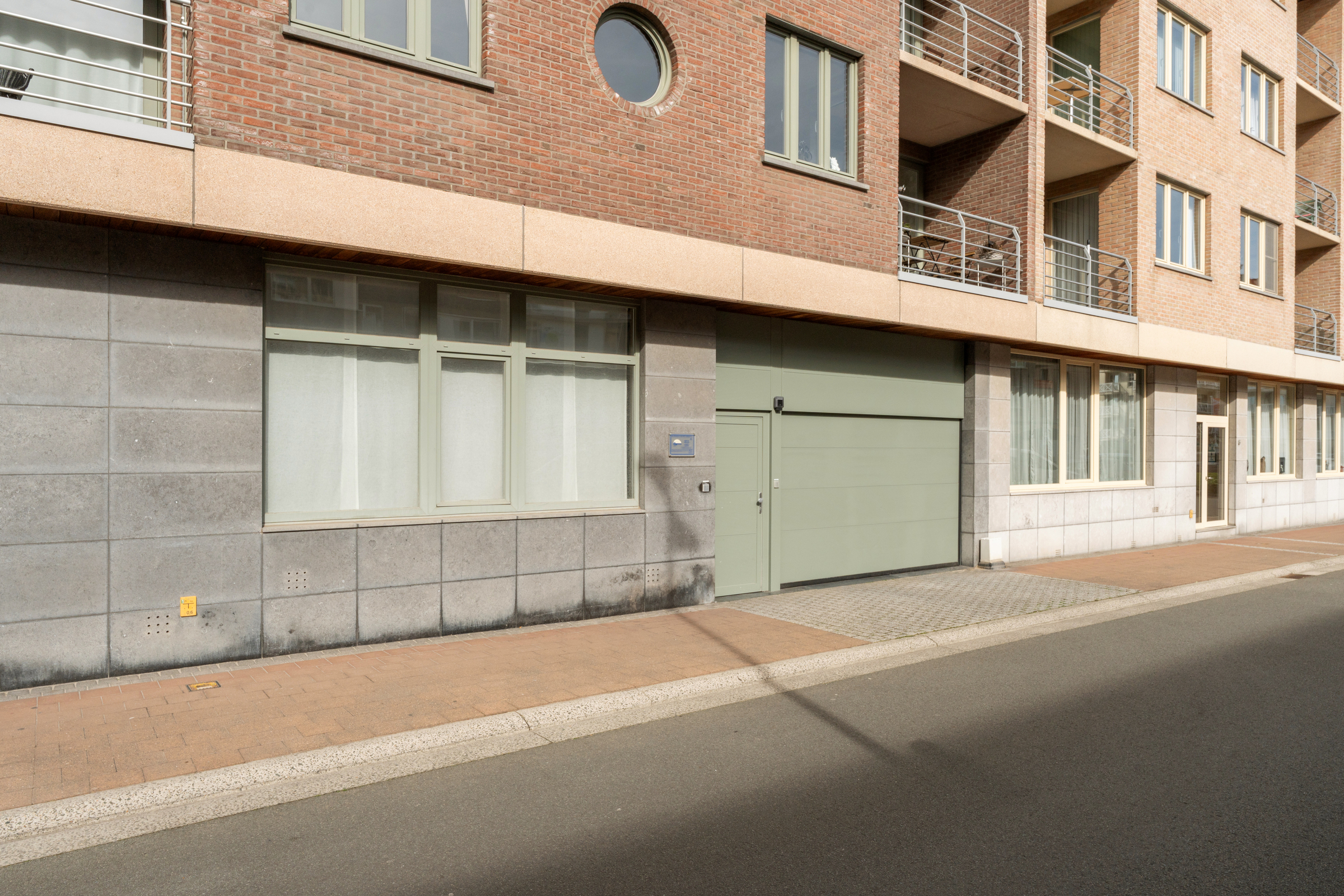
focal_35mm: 23
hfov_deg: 76.1
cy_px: 448
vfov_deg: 55.1
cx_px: 672
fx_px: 859
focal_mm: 23
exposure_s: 1/500
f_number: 11
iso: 320
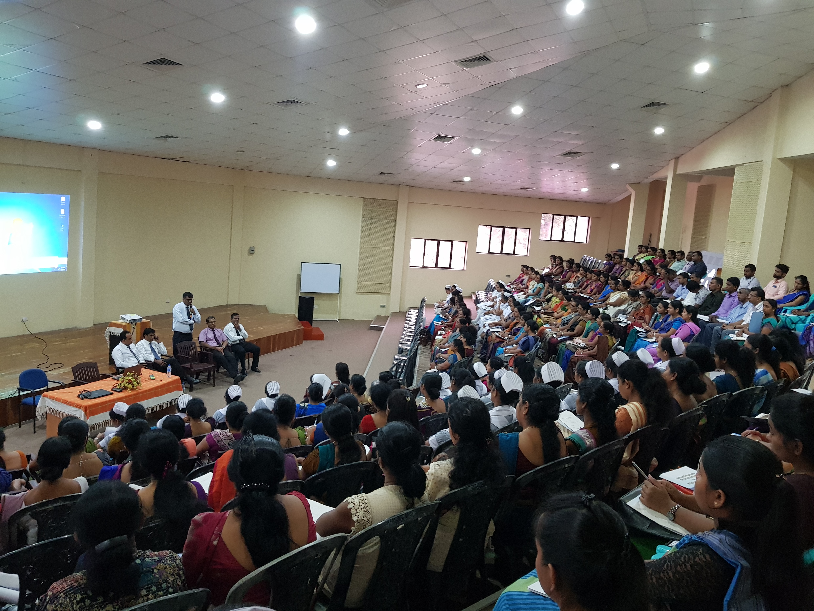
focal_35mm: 26
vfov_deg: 53.1
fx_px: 611
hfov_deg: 67.3
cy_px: 306
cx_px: 407
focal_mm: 4.2
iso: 250
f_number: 1.7
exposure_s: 1/13
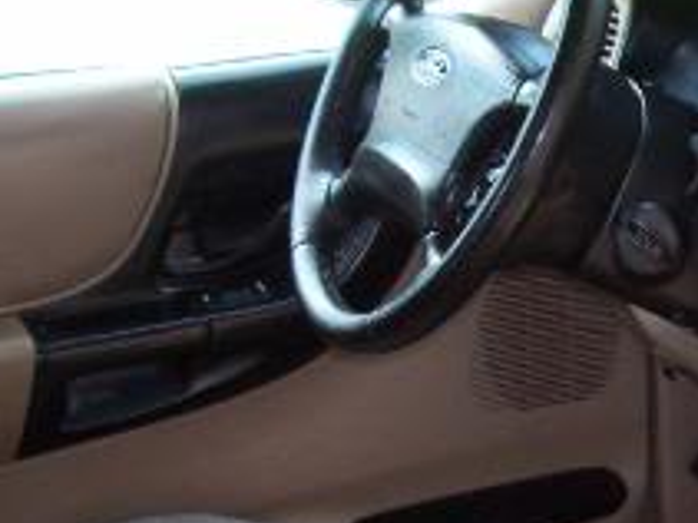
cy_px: 540
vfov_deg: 14.1
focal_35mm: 103
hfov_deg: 18.4
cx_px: 764
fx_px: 2076
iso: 80
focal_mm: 5.6
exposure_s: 1/64
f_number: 2.7
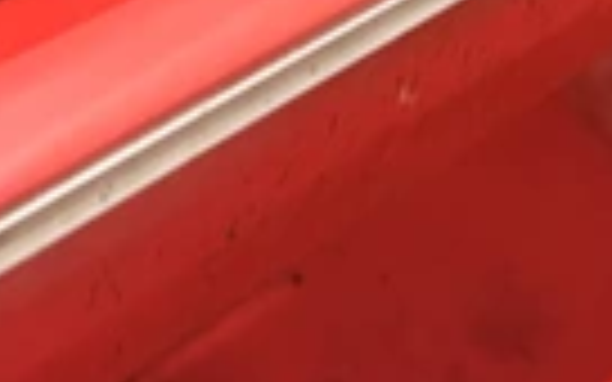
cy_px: -148
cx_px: 306
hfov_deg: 27.5
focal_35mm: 75
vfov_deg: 16.2
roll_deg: -0.4
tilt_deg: -38.9
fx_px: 1251
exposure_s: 1/40
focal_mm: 6.76
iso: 800
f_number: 1.78
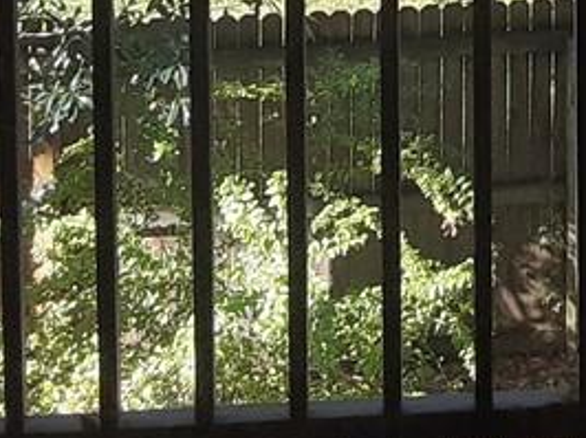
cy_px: -392
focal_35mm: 104
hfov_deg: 18.1
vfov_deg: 12.7
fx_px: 1759
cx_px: 668
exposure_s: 1/177
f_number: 1.9
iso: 40
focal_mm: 2.91
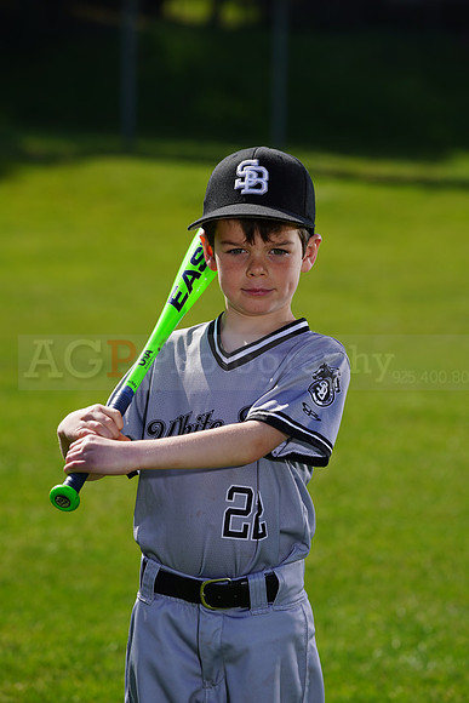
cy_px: 352
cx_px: 234
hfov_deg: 6.6
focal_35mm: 209
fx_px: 4081
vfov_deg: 9.8
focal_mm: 209
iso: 100
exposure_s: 1/250
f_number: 8
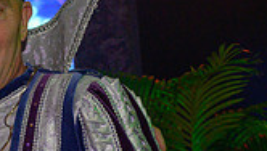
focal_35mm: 126
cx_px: -27
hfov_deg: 16.5
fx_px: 893
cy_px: 104
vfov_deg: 9.7
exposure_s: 1/160
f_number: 5
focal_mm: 23
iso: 640
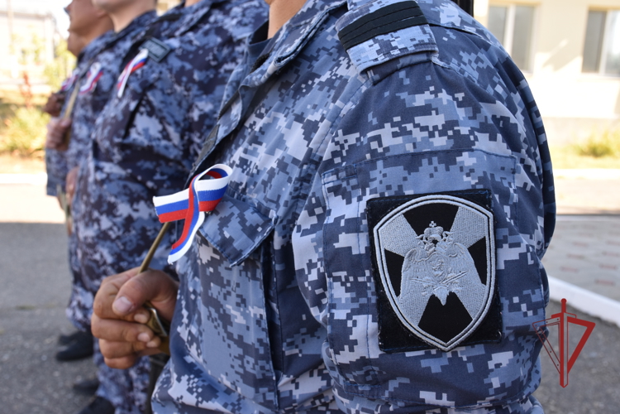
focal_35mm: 45
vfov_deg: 29.9
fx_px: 775
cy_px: 207
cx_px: 310
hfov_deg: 43.6
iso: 400
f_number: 7.1
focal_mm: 30
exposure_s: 1/200
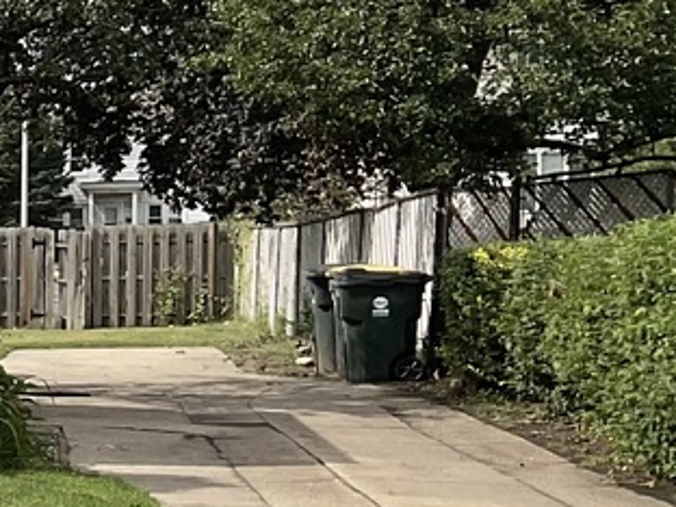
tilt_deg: -5.1
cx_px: -797
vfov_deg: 11.0
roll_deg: +0.3
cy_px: 459
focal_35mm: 134
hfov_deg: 12.4
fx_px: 2617
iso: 16
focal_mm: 3
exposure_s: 1/1848
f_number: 1.8
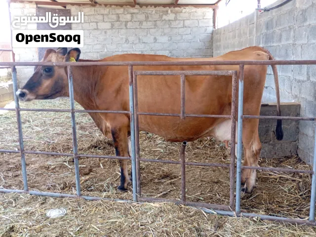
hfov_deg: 50.1
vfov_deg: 38.7
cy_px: 118
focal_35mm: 37
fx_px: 338
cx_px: 158
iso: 336
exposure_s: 1/50
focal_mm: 4.27
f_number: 1.8
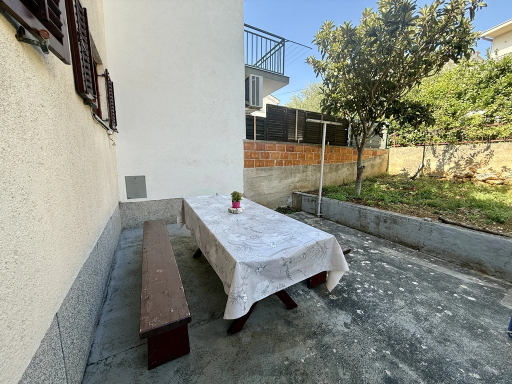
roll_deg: +0.0
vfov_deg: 85.7
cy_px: 192
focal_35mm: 14
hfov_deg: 102.1
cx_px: 256
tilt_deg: -7.2
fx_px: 207
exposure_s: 1/222
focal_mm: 2.22
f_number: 2.2
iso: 50
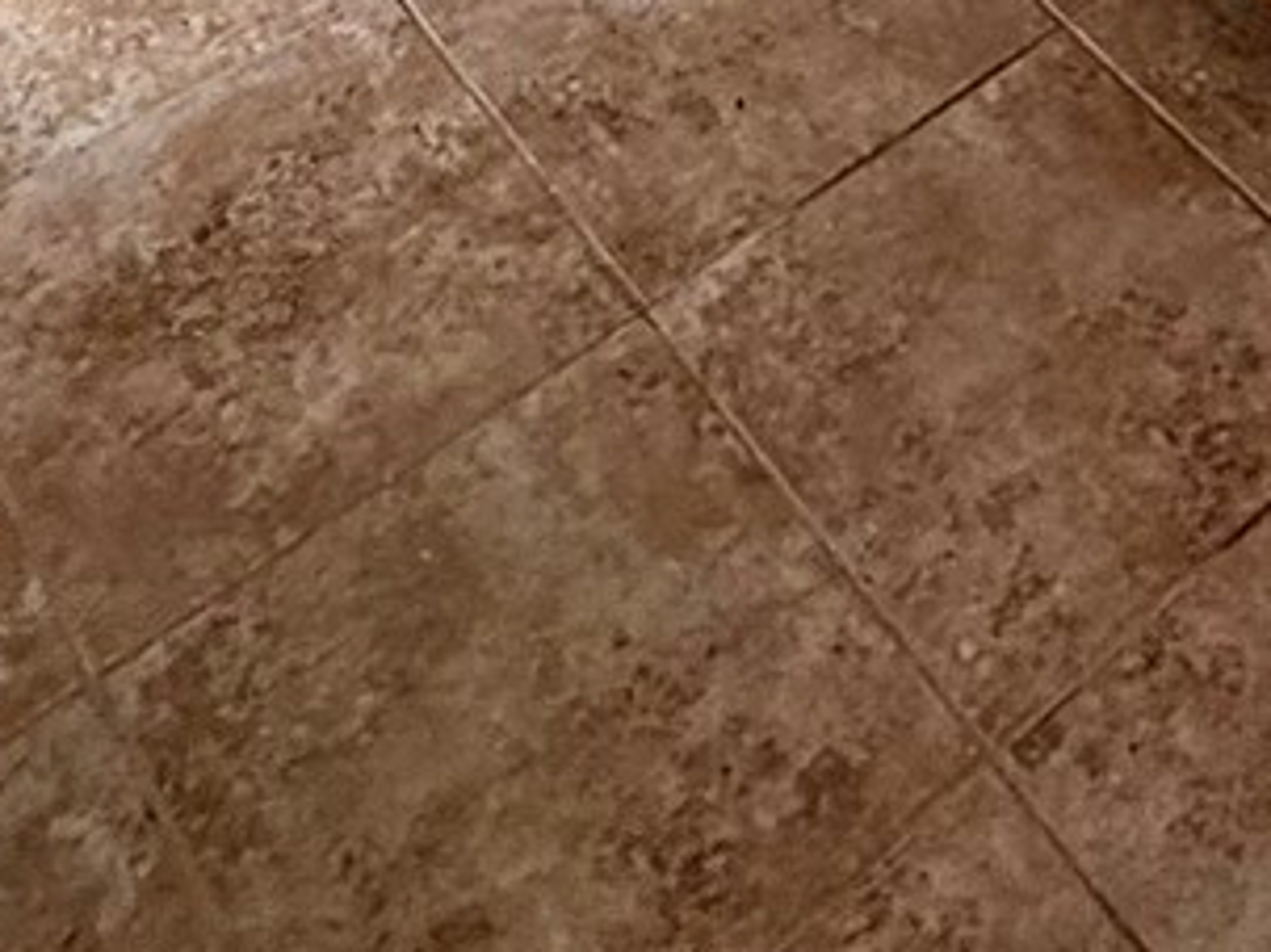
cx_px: 1145
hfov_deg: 25.5
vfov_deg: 13.0
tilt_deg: -12.1
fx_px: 2716
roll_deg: -1.9
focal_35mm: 74
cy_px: -1543
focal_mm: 2.22
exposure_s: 1/99
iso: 80
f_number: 2.2
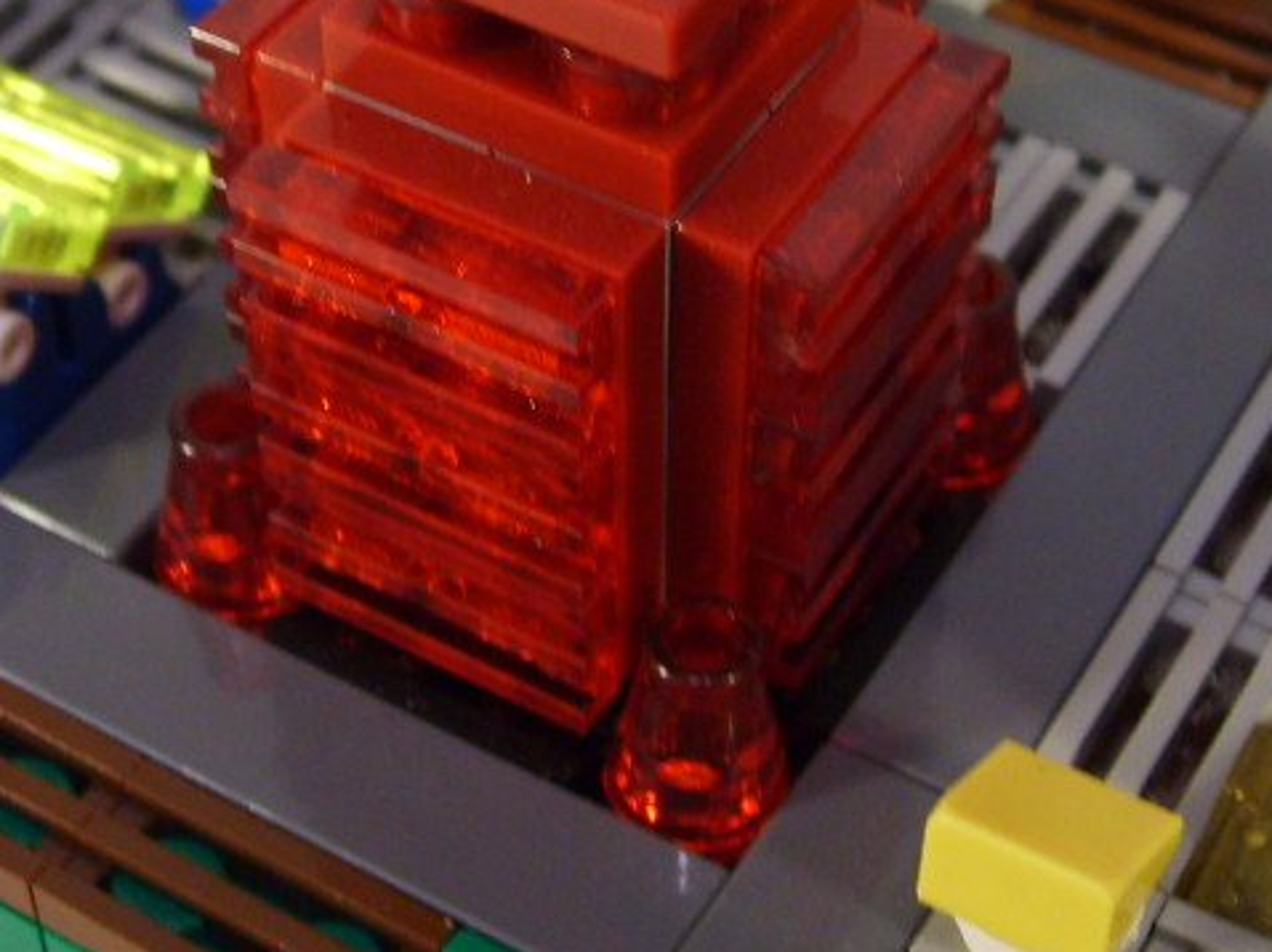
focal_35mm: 75
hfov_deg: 26.0
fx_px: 2755
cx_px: 554
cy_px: 237
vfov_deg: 19.5
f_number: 2.8
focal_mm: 5.8
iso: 100
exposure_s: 1/30
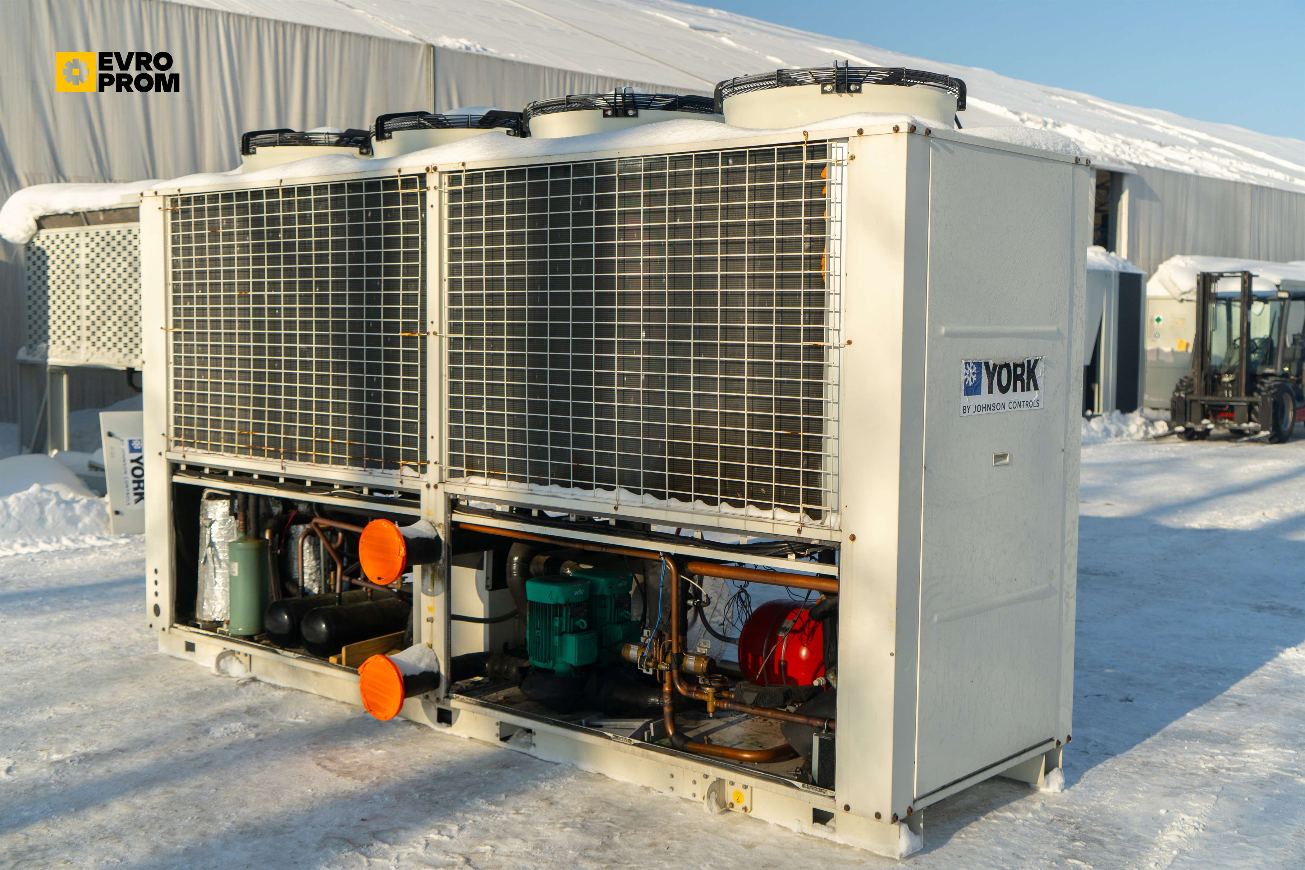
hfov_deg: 48.5
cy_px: 435
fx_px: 1450
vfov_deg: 33.4
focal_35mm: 40
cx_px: 652
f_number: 4.5
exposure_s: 1/500
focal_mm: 40
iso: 200
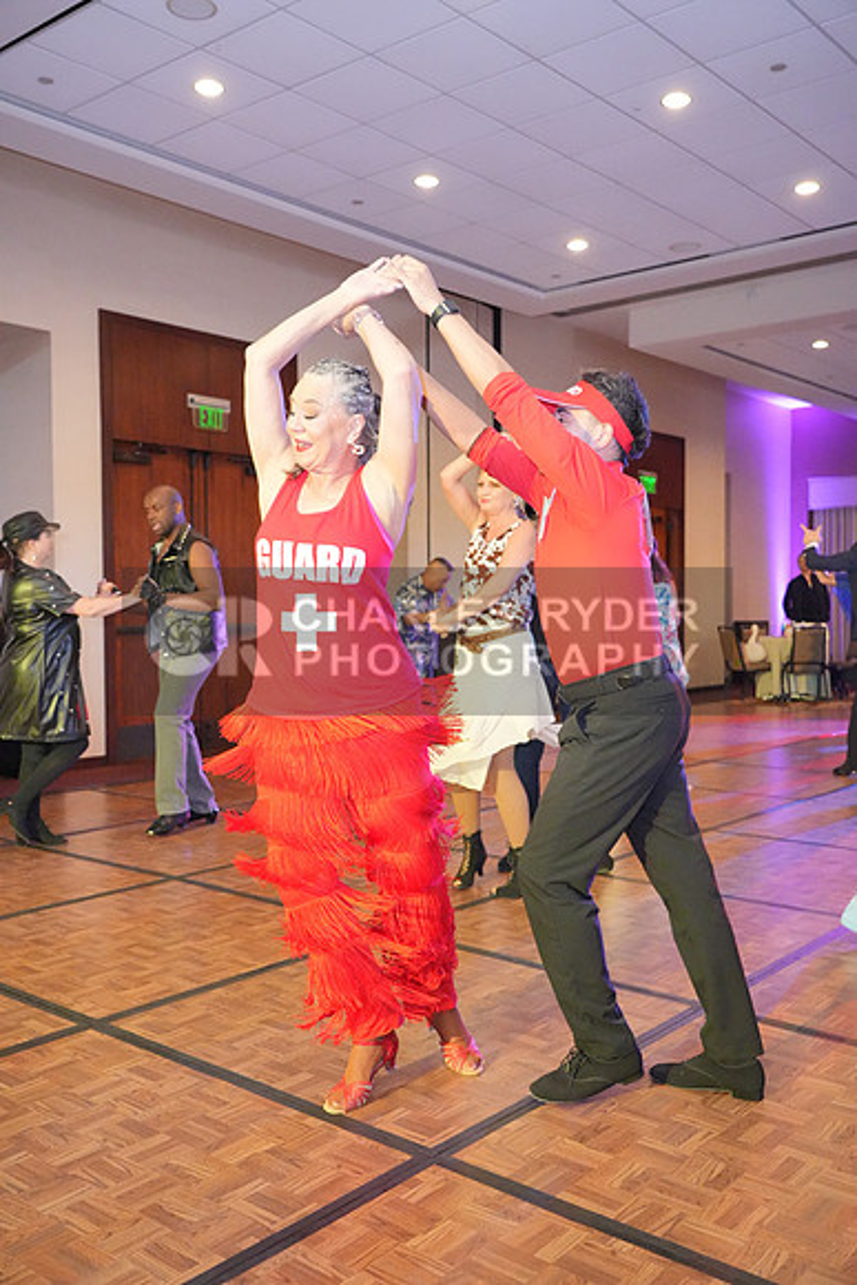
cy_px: 642
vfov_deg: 58.7
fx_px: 1142
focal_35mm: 32
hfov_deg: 41.1
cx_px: 428
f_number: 4
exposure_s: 1/400
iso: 12800
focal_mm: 32
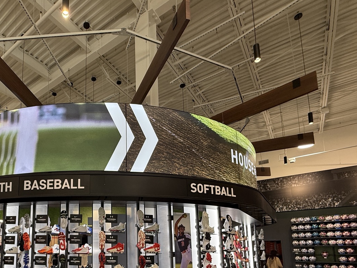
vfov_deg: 52.8
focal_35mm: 24
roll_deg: -0.2
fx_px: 248
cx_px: 112
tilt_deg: +7.8
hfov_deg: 69.0
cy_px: 218
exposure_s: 1/120
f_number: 2.2
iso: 100
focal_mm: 2.22
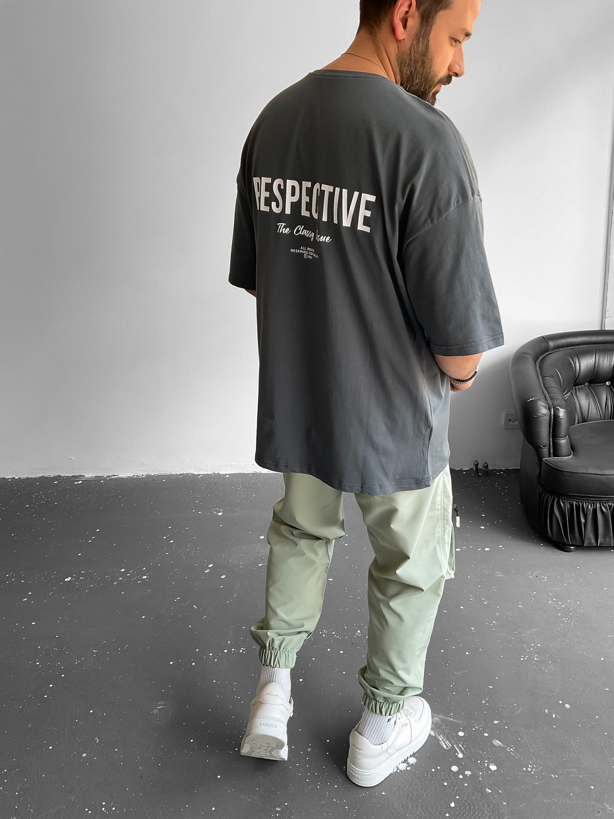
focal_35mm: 29
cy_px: 410
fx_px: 686
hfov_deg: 48.2
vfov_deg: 61.7
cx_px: 307
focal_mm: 3
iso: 32
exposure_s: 1/120
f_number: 1.8
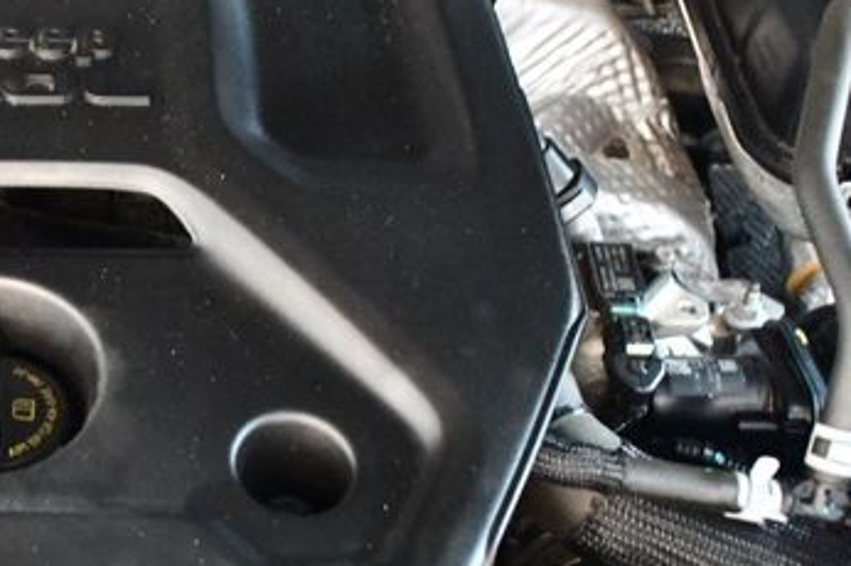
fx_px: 1748
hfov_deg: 26.4
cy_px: 276
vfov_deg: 18.4
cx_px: 69
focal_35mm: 74
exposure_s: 1/15
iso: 12800
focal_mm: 27
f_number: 4
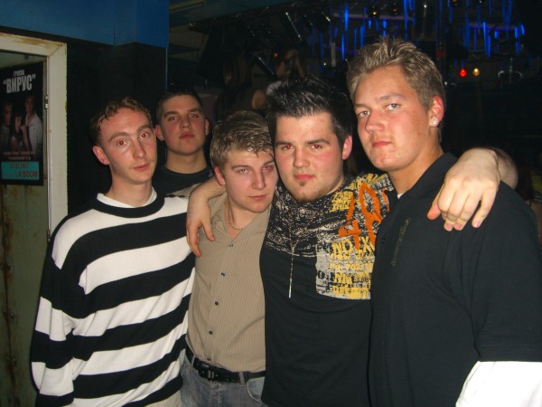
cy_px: 204
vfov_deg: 37.7
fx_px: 595
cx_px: 271
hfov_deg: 49.0
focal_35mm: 38
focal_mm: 7.9
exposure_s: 1/60
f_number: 2.8
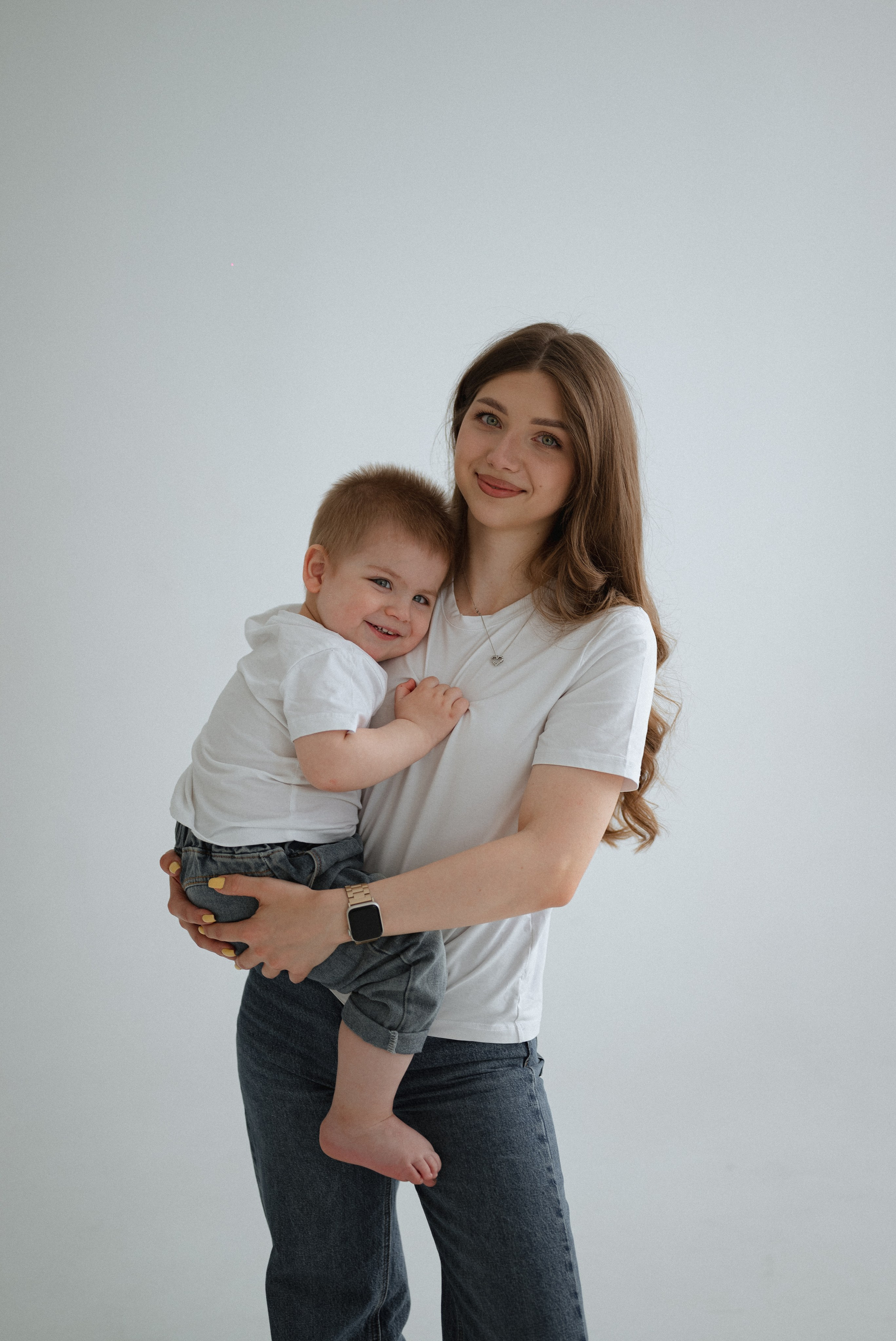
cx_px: 448
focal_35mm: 50
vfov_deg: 39.6
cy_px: 670
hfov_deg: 27.0
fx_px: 1865
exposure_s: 1/400
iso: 100
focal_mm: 50
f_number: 1.8
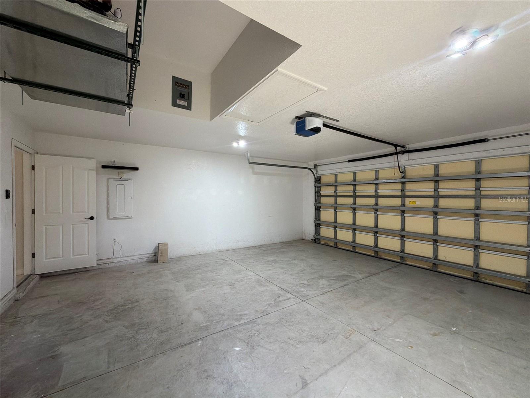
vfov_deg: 85.7
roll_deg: +0.6
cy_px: 199
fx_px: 214
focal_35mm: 14
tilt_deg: -0.4
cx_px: 265
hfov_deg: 102.1
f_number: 2.2
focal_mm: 2.22
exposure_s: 1/121
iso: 125
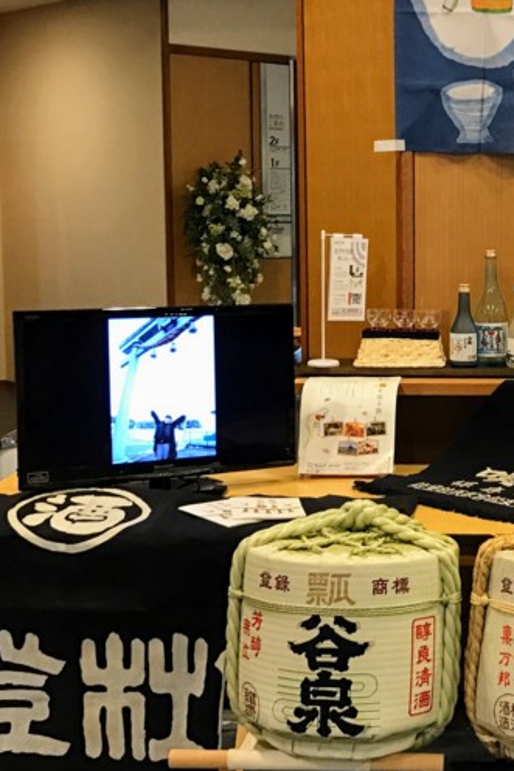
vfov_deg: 33.4
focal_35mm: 60
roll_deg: -0.2
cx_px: 544
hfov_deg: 21.6
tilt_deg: -5.9
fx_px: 1286
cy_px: 335
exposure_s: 1/15
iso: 50
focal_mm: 3.99
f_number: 1.8
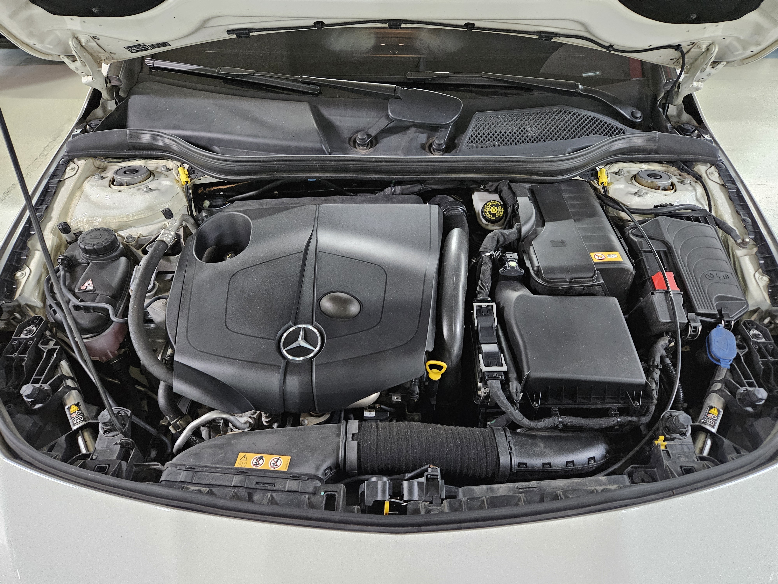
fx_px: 517
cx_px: 389
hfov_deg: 73.9
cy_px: 292
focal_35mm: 23
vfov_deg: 58.9
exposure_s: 1/24
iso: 800
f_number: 1.8
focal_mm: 5.4
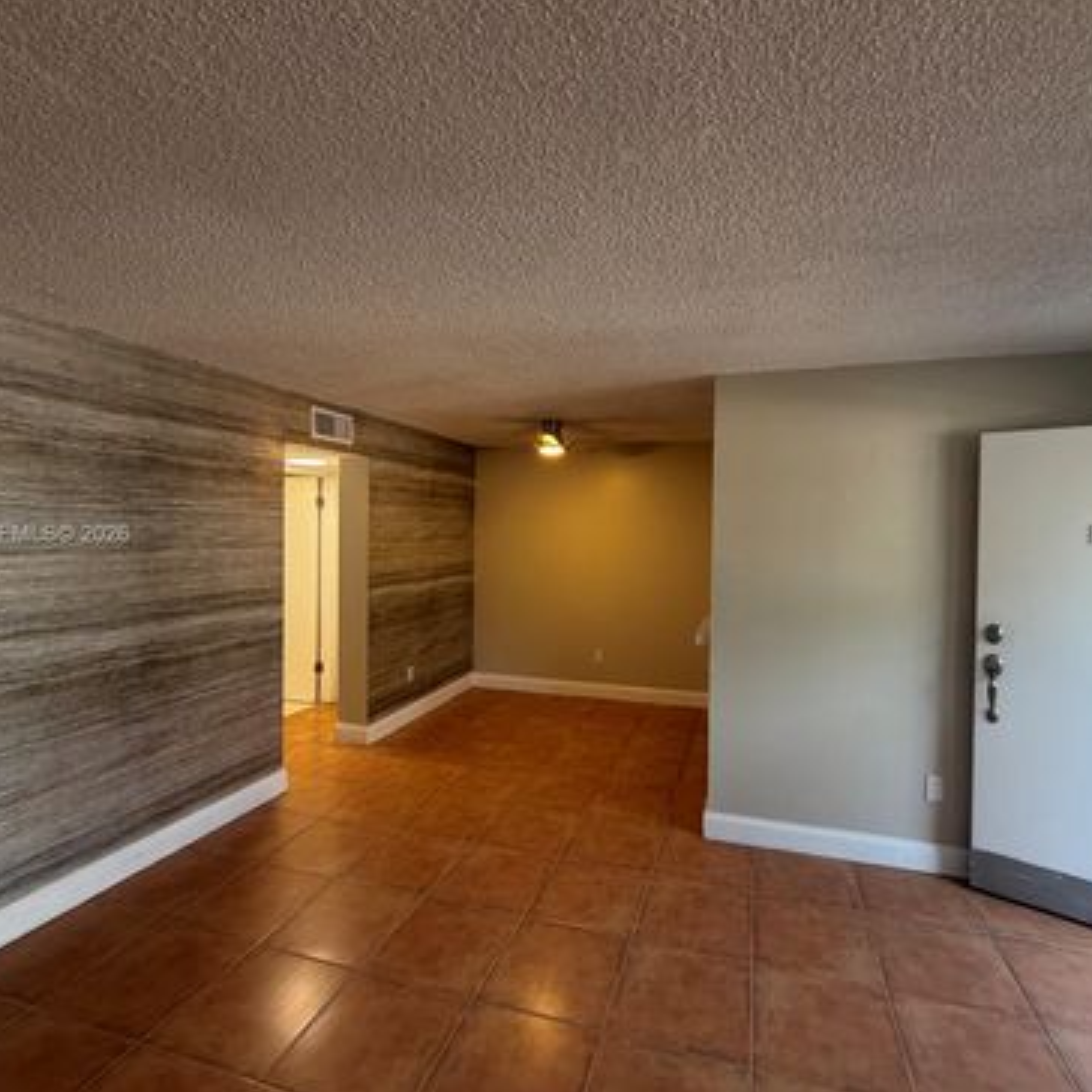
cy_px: 536
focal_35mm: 17
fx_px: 607
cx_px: 588
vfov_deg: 84.0
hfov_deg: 83.8
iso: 250
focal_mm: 2.22
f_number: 2.2
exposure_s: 1/120
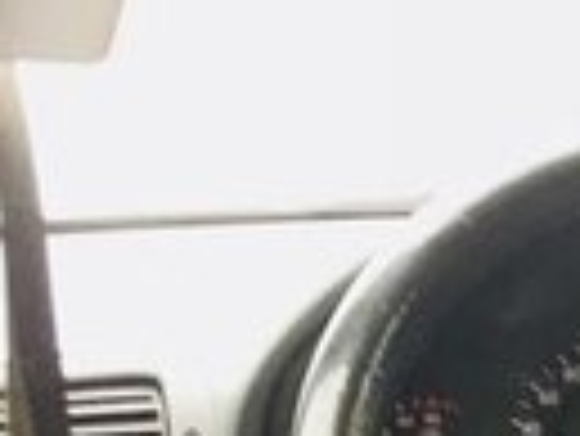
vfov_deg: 9.2
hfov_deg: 11.1
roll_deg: -5.0
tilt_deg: -24.0
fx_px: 2398
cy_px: 1072
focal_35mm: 143
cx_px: 1479
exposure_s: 1/50
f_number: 1.8
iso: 25
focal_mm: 3.99
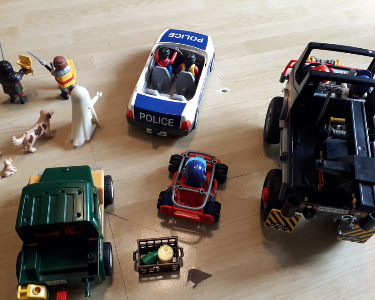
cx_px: 186
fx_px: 355
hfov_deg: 55.7
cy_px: 161
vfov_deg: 45.8
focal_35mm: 32
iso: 160
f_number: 1.9
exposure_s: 1/50
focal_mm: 3.6
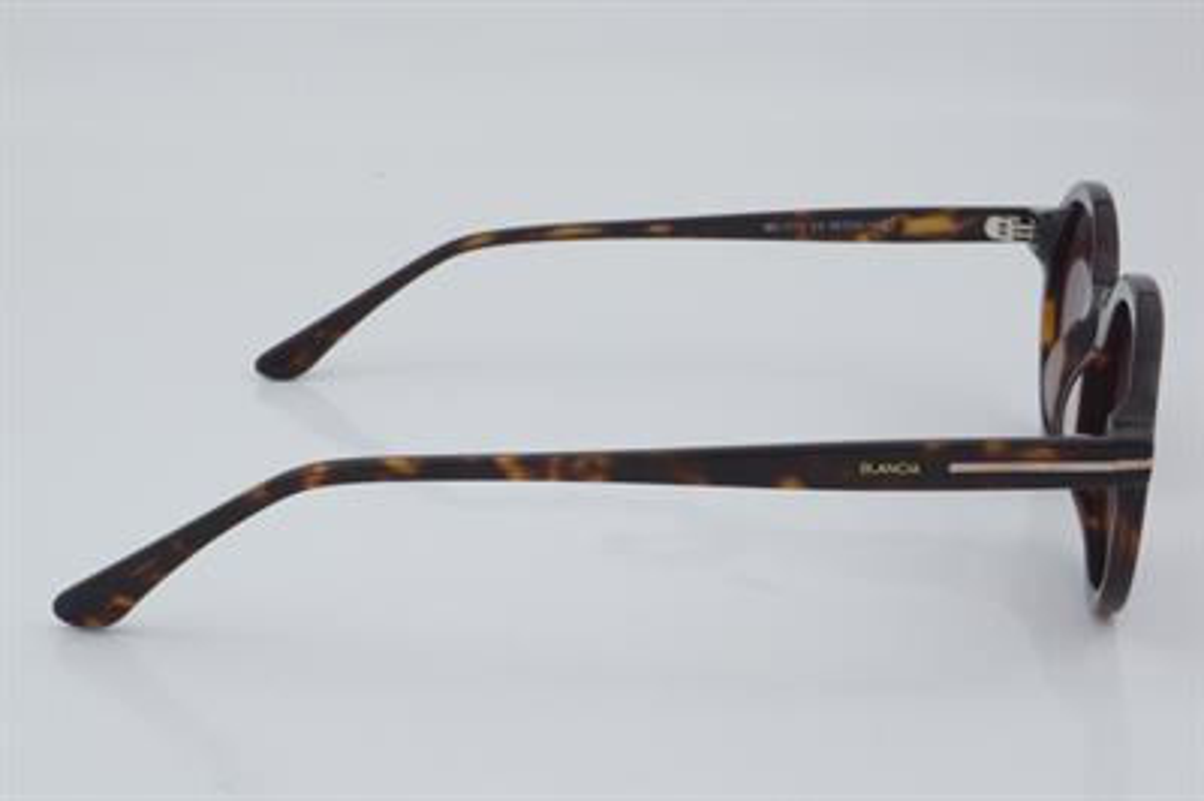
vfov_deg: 18.2
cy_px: 400
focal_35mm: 75
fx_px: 2506
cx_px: 602
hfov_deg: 27.0
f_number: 32
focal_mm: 50
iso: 100
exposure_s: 1/3
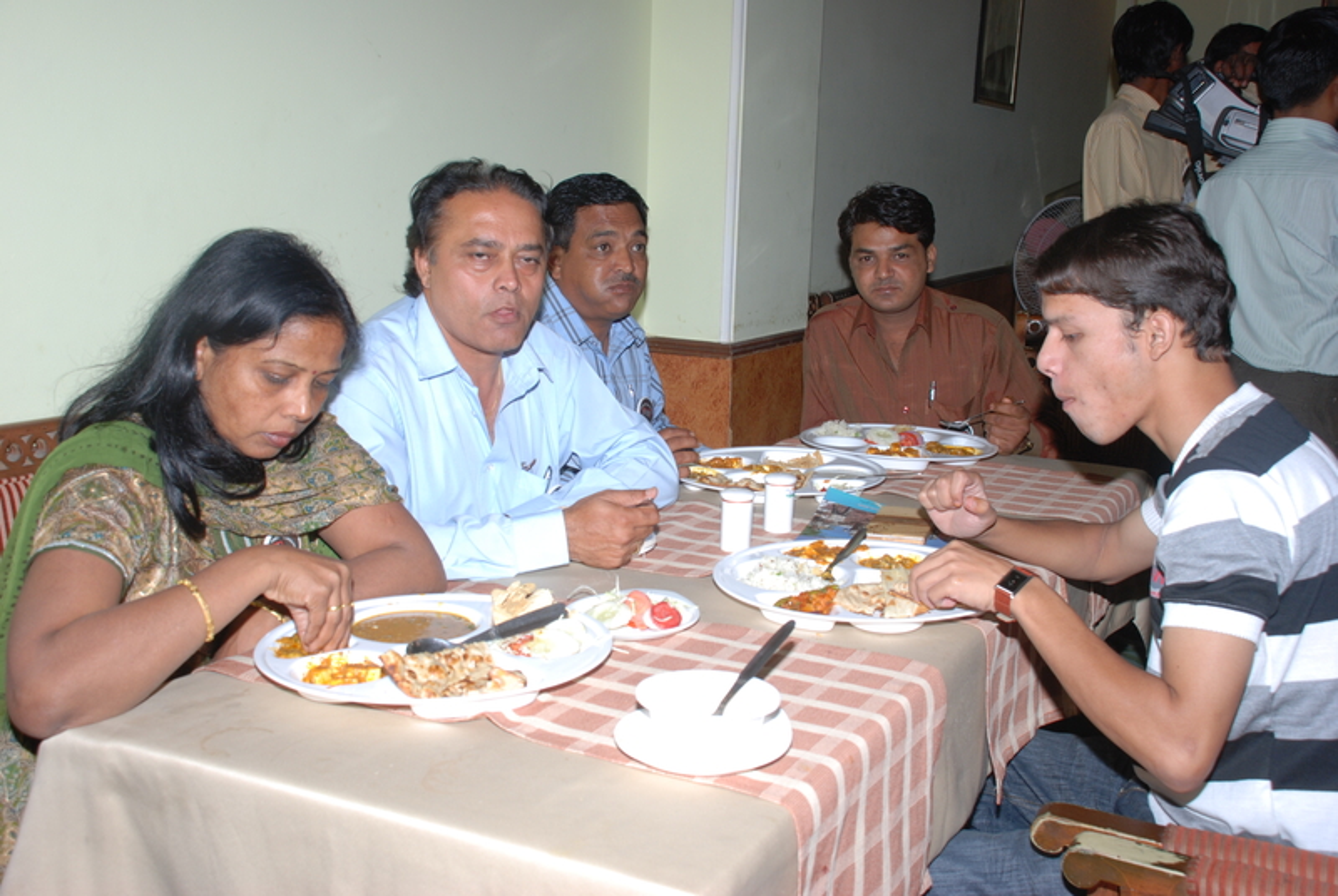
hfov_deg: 49.5
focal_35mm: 39
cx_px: 669
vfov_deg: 34.3
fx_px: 1452
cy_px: 448
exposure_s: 1/125
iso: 200
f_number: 8
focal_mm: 26
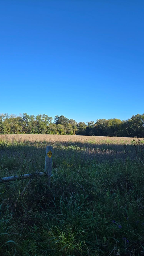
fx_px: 190
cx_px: 65
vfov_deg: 67.8
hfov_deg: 41.5
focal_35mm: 28
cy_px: 138
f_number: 1.8
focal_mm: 5.4
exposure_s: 1/942
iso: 25
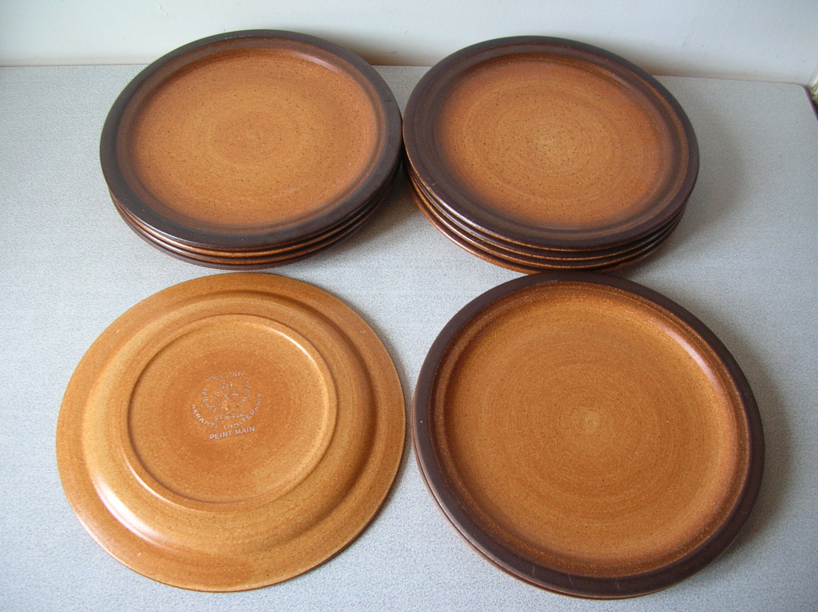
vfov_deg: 40.6
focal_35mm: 35
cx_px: 409
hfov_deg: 52.7
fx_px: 826
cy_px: 306
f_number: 2.8
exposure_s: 1/5.9
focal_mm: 5.8
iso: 62
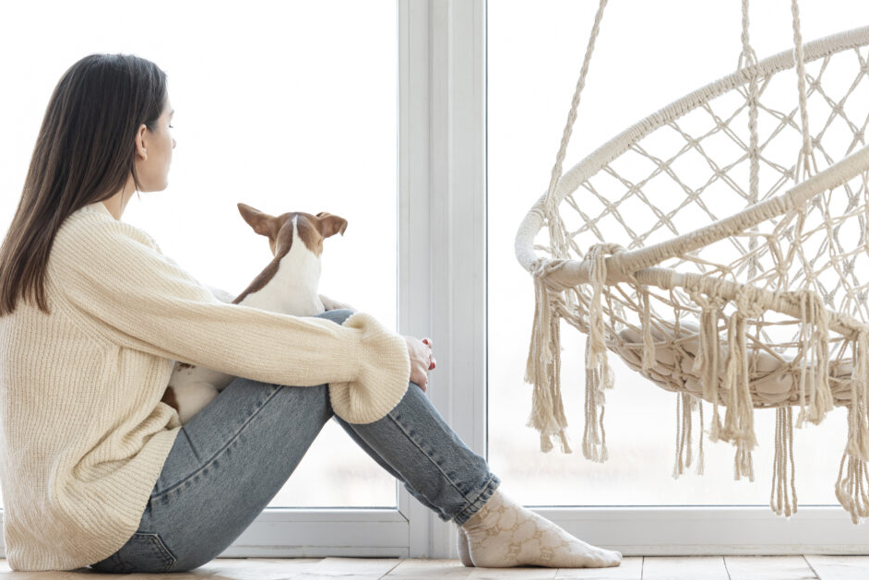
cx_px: 414
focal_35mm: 163
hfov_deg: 12.6
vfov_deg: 8.4
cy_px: 270
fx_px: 3936
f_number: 4
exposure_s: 1/160
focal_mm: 150
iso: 500
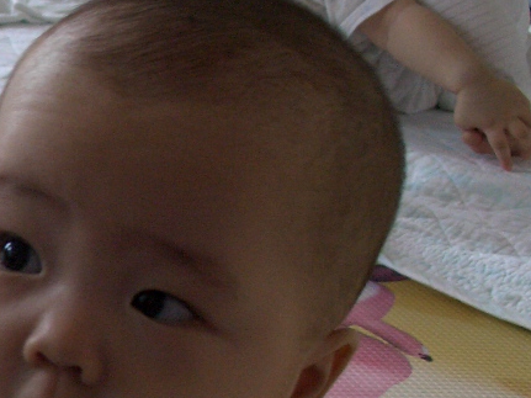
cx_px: -176
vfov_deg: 14.8
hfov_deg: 18.5
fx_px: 1503
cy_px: 397
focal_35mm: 98
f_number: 2.8
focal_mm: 7.1
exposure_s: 1/80
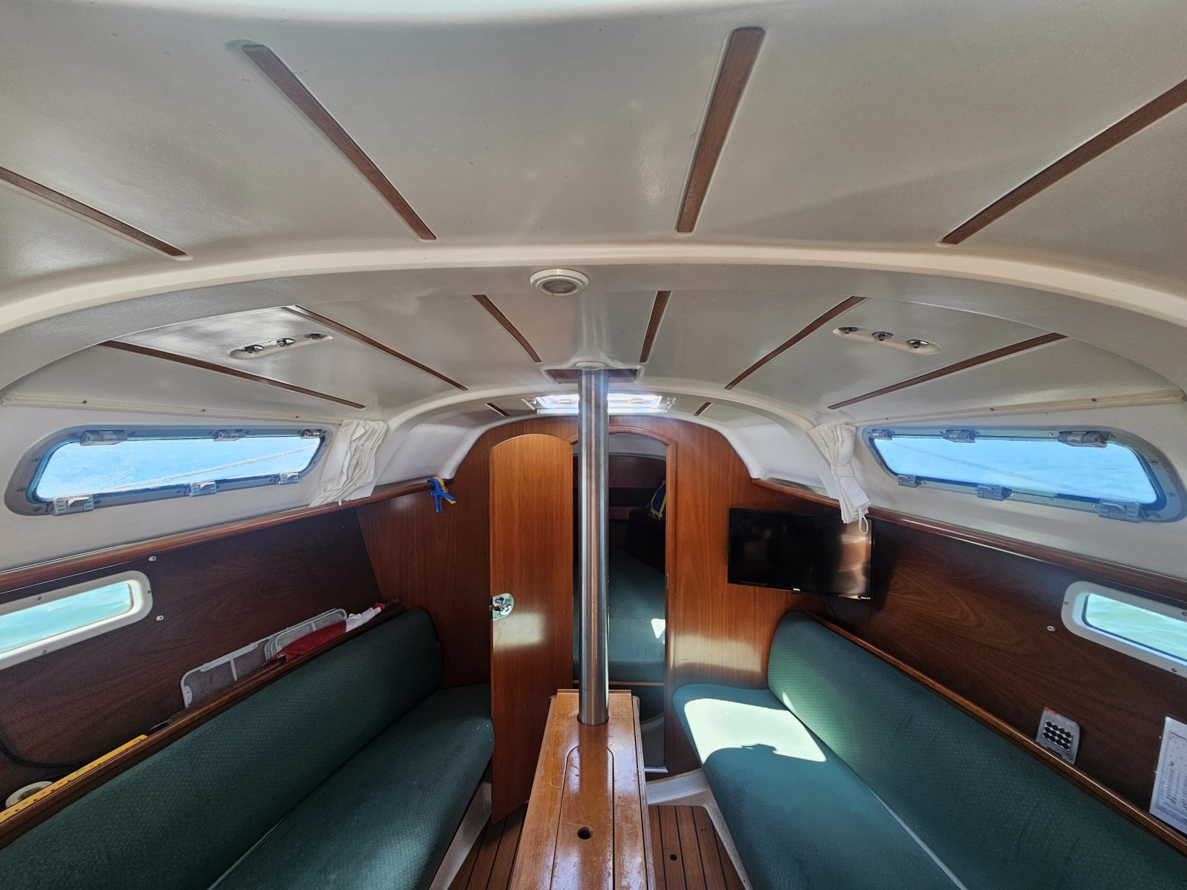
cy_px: 445
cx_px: 594
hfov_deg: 106.2
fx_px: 446
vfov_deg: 89.9
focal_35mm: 13
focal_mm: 2.2
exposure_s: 1/120
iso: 64
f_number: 2.2
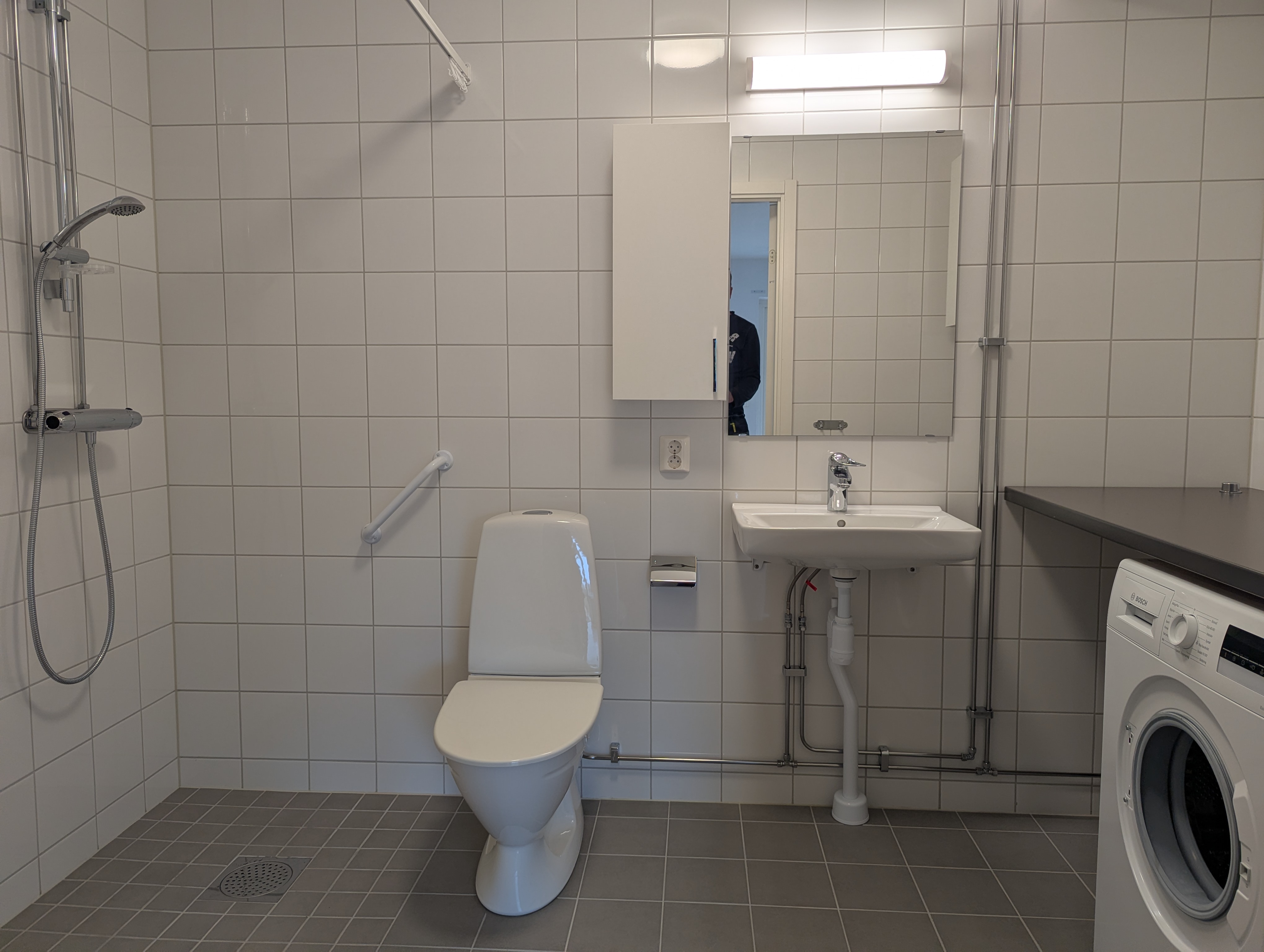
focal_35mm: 24
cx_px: 632
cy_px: 476
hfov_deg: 71.5
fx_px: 878
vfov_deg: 56.9
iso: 40
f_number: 1.85
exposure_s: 1/50
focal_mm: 6.81
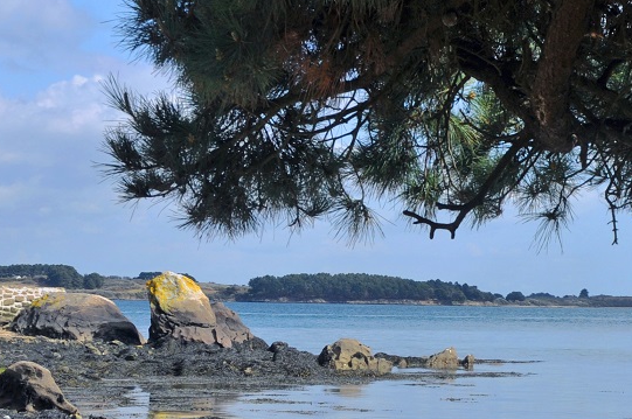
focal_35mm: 112
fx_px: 1970
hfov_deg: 17.9
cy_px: 282
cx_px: 606
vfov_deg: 12.1
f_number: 9
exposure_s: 1/320
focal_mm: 27
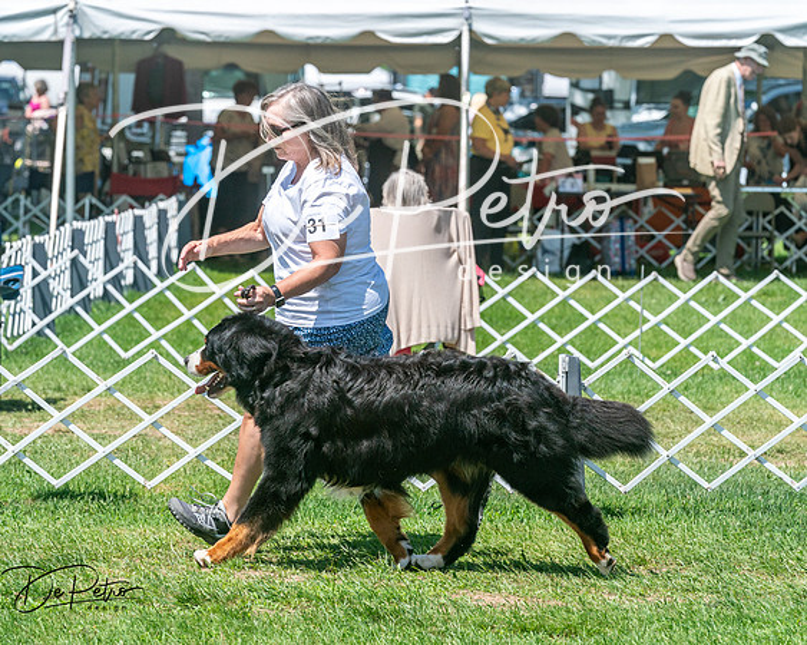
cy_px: 285
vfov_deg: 7.4
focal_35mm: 210
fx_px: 5014
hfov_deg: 9.2
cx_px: 342
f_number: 7.1
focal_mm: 164
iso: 400
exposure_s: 1/2000
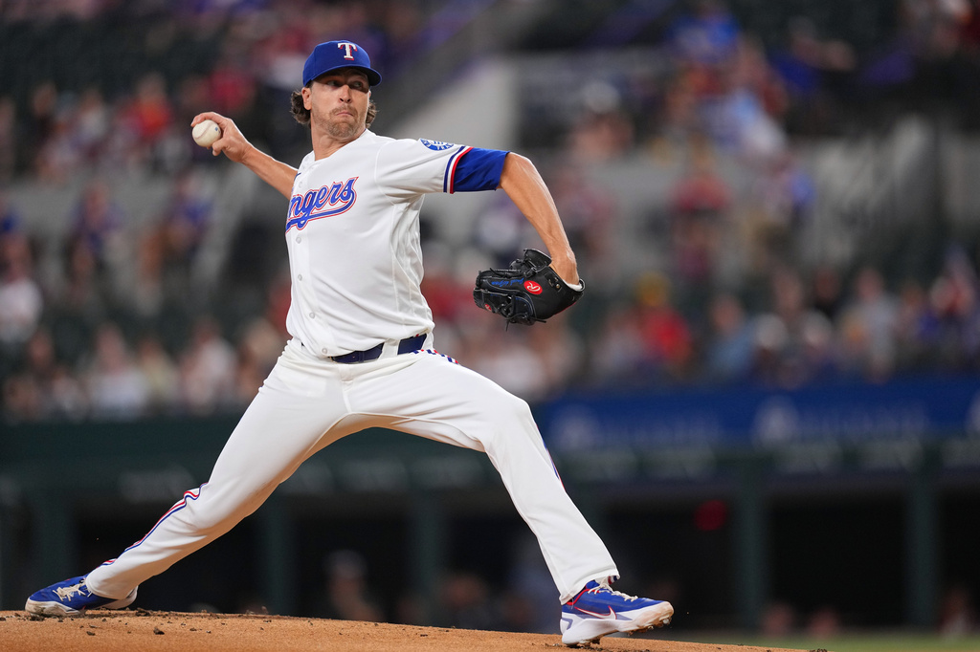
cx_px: 490
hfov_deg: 5.2
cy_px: 326
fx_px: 10885
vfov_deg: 3.4
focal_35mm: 400
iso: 2500
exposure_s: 1/2500
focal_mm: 400
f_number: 2.8
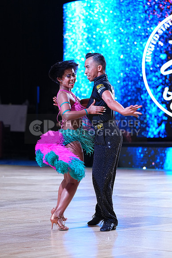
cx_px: 86
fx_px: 988
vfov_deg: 14.9
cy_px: 129
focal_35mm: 138
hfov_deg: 9.9
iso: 1600
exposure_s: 1/400
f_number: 4
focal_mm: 138
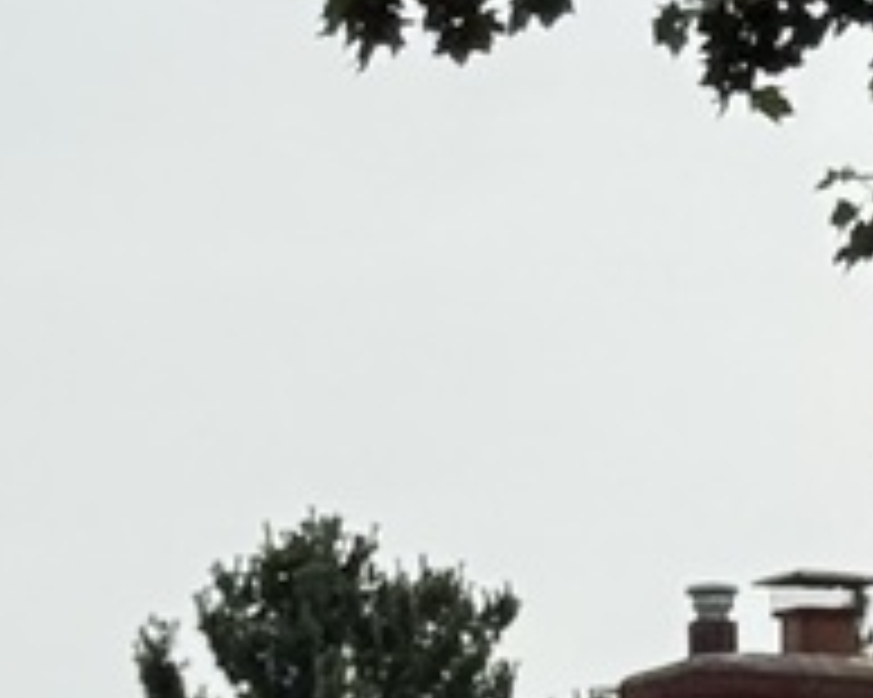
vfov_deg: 4.4
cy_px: 572
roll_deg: +0.9
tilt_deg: +8.8
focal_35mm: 348
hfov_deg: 5.6
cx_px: 796
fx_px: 8987
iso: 64
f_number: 1.78
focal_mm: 6.76
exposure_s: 1/9901
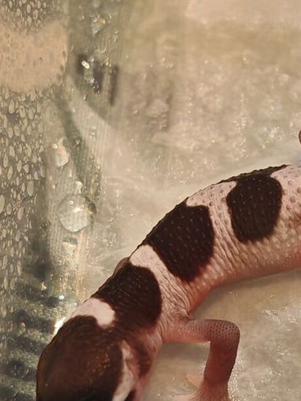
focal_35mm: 97
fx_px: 1124
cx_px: 295
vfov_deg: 20.2
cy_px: 203
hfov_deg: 15.0
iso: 1250
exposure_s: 1/100
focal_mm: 6.83
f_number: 2
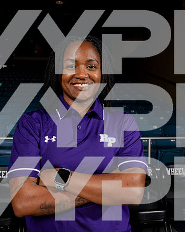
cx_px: 92
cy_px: 116
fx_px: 233
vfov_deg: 52.9
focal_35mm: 34
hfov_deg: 43.3
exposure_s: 1/125
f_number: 7.1
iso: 250
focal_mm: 24
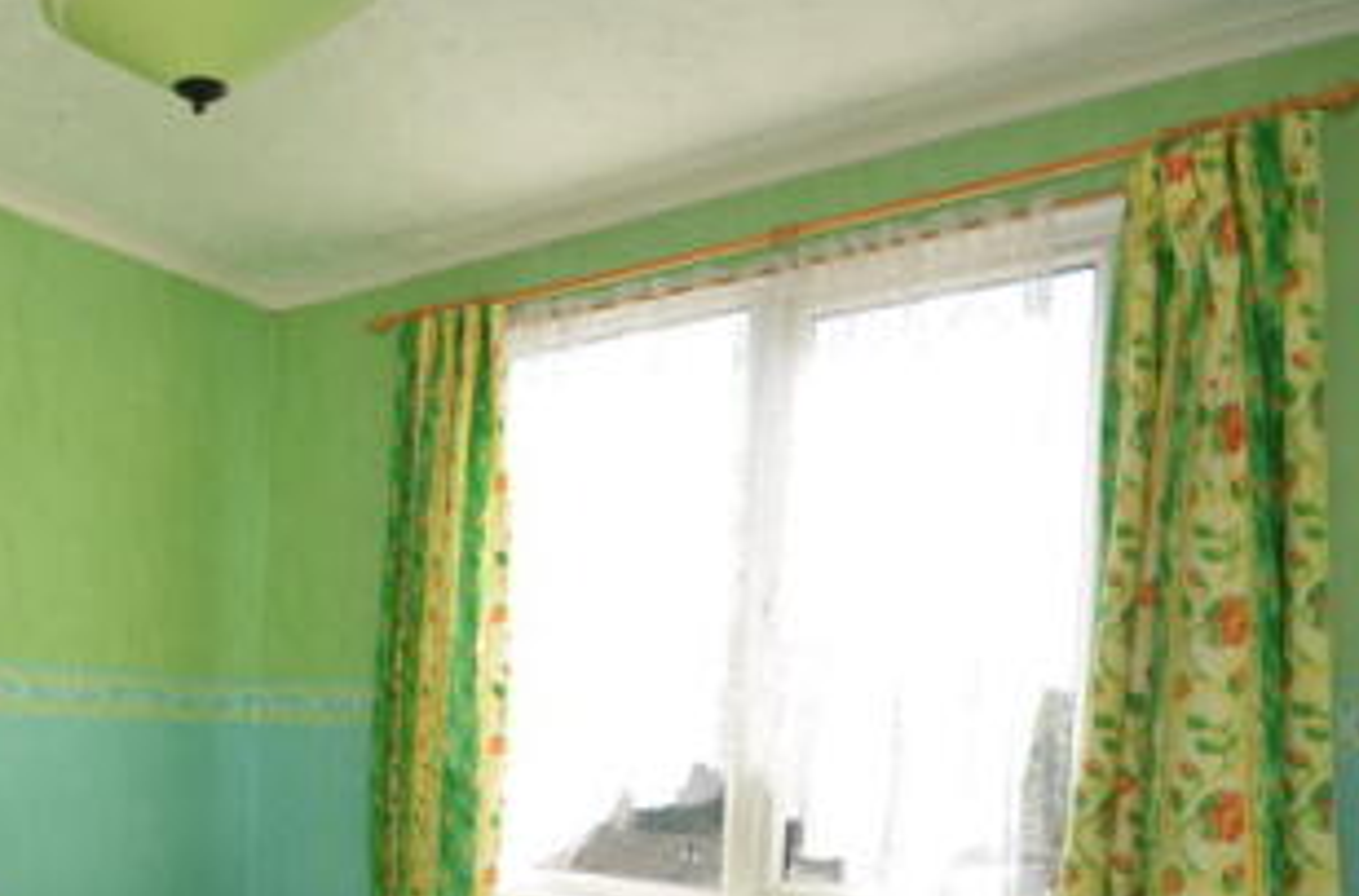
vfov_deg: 39.0
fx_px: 1204
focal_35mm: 32
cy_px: 733
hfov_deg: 46.2
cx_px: -84
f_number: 5.6
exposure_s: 1/125
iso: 100
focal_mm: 10
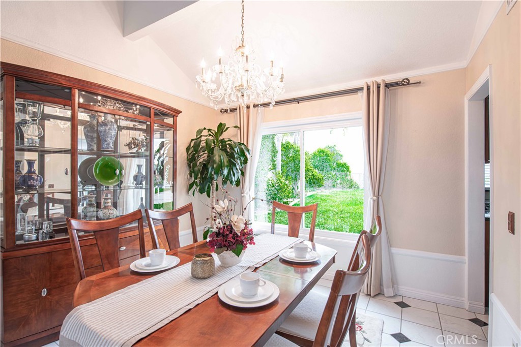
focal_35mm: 16
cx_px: 260
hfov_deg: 96.7
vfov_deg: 73.8
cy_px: 174
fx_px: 232
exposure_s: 1/13
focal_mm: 16
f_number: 8
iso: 200
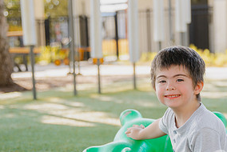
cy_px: 104
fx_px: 644
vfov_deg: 13.4
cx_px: 180
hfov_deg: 19.8
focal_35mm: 102
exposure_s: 1/500
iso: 140
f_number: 2.8
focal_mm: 50
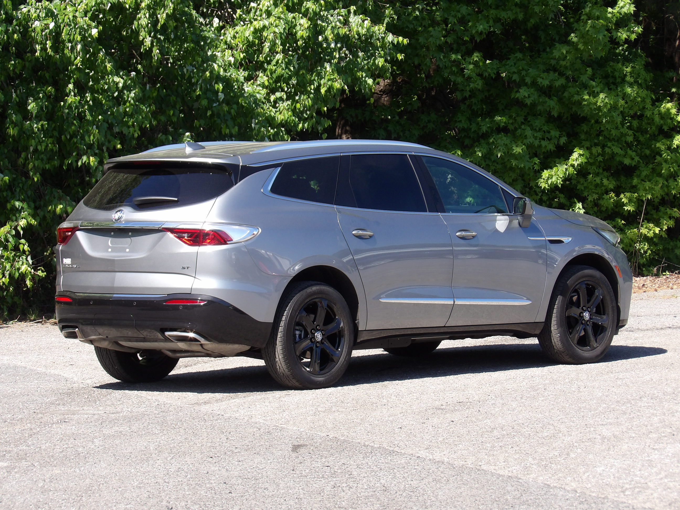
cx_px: 340
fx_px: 3320
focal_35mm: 169
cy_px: 255
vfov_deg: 8.8
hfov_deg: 11.7
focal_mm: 30.2
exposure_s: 1/288
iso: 100
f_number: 4.4
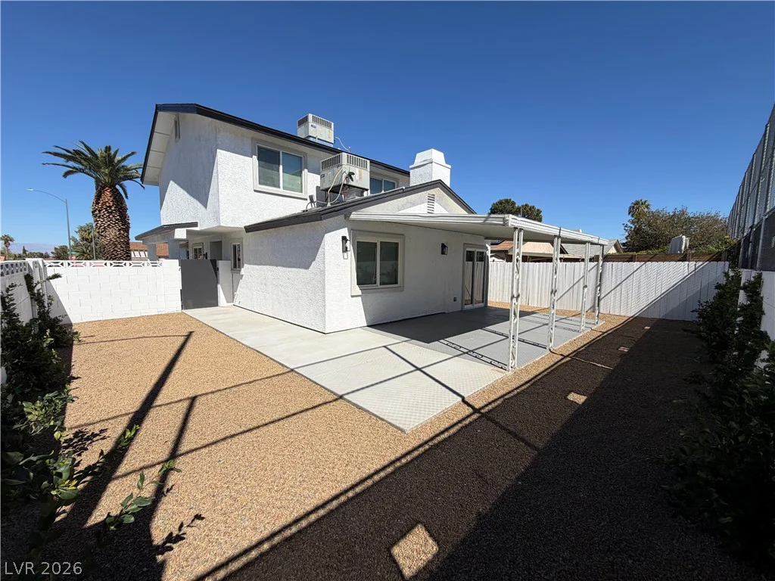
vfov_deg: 85.7
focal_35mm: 14
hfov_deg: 102.1
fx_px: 313
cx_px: 388
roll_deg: +0.4
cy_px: 290
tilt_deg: -4.4
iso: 20
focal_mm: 2.22
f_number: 2.2
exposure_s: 1/1368
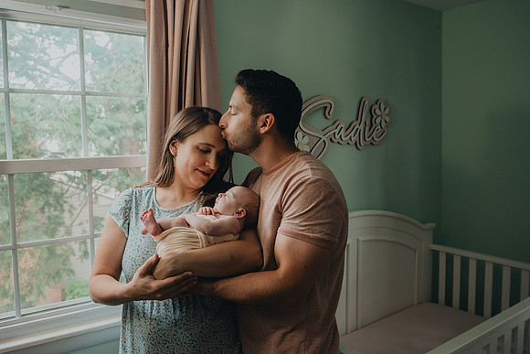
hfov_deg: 64.0
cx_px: 240
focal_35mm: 29
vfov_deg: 45.3
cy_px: 163
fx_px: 423
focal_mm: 26
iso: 1250
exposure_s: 1/125
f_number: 4
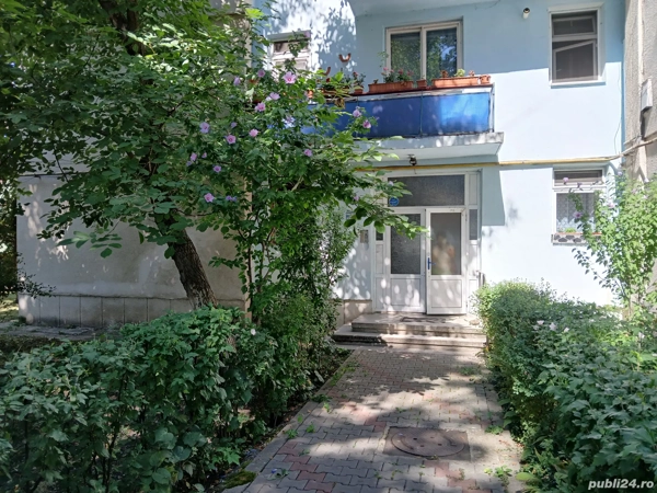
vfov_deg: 53.1
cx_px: 328
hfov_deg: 67.3
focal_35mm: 26
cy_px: 246
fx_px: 493
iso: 20
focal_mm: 3.98
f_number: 1.8
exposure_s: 1/131
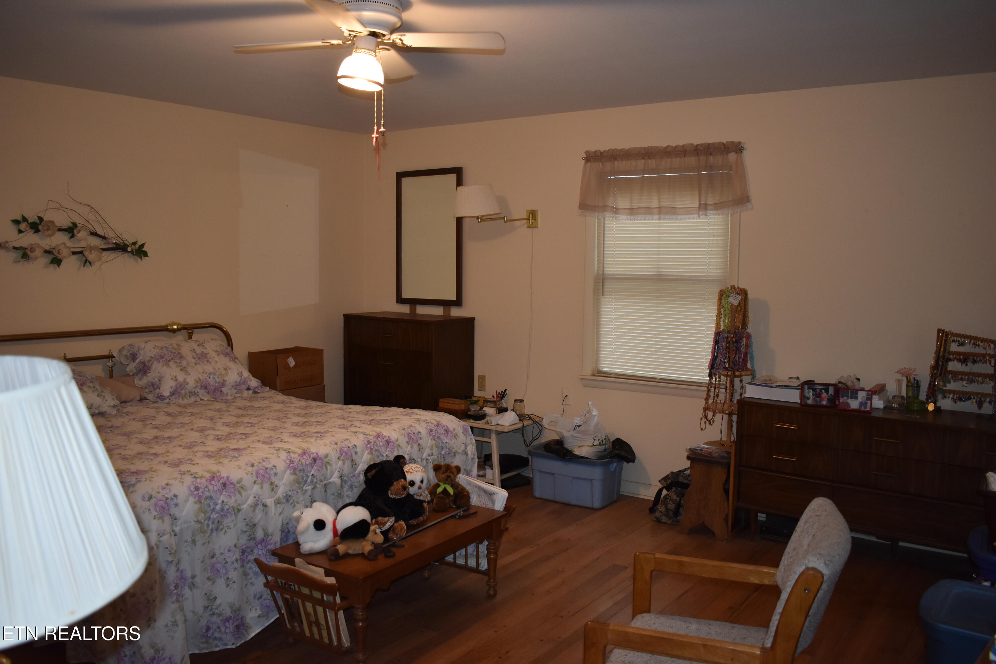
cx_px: 498
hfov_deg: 61.9
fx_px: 830
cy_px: 332
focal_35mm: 30
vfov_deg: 43.6
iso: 800
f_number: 3.5
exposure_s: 1/125
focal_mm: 20
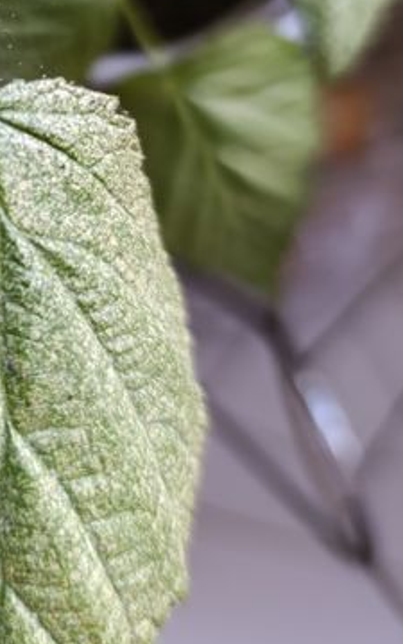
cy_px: 90
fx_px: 949
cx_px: -100
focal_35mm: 54
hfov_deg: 21.9
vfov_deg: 35.7
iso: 640
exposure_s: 1/120
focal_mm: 6.14
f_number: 1.6
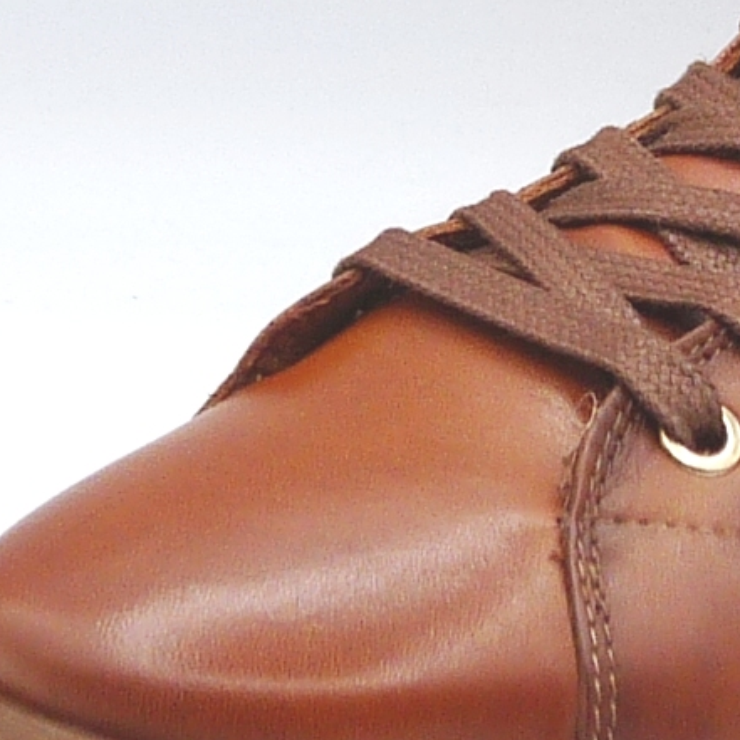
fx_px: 3725
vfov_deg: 11.3
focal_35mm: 154
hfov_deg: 11.2
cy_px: 60
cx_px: 834
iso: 100
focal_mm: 4.8
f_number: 4
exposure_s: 1/200
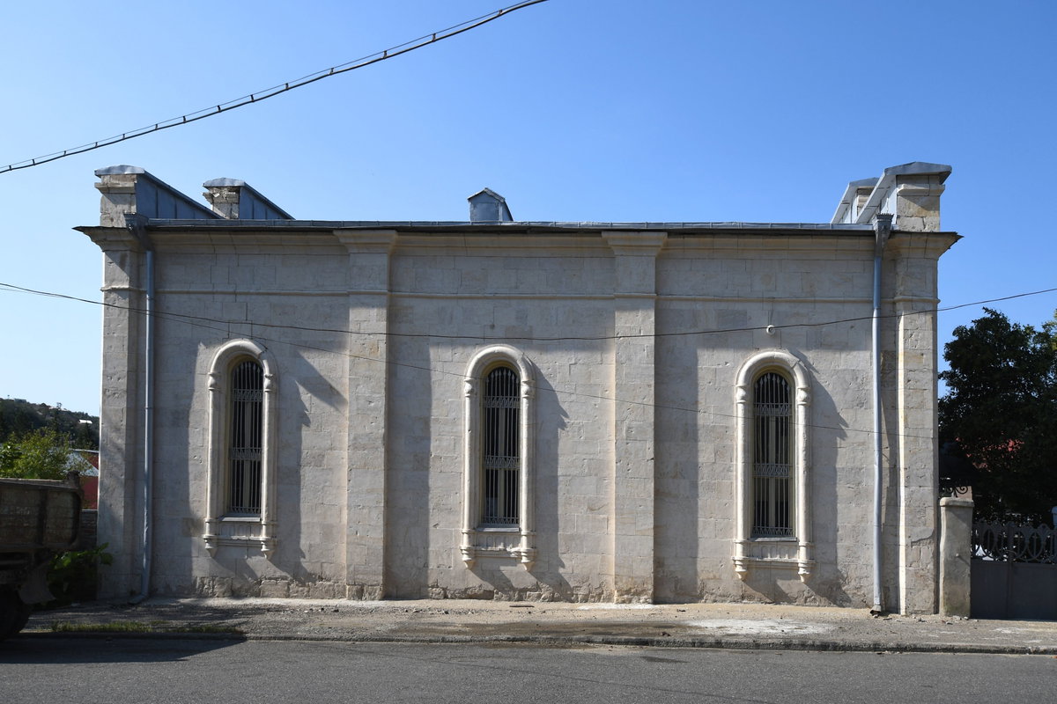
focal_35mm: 30
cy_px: 352
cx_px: 528
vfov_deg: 43.6
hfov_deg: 61.9
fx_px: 881
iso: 100
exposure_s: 1/400
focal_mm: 20
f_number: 8
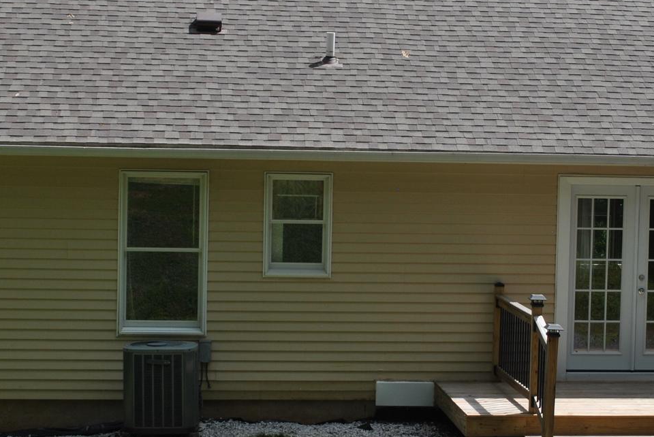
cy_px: 208
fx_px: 1746
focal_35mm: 96
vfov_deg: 14.3
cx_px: 388
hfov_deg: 21.2
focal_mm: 30
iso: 100
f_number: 7.1
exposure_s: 1/250
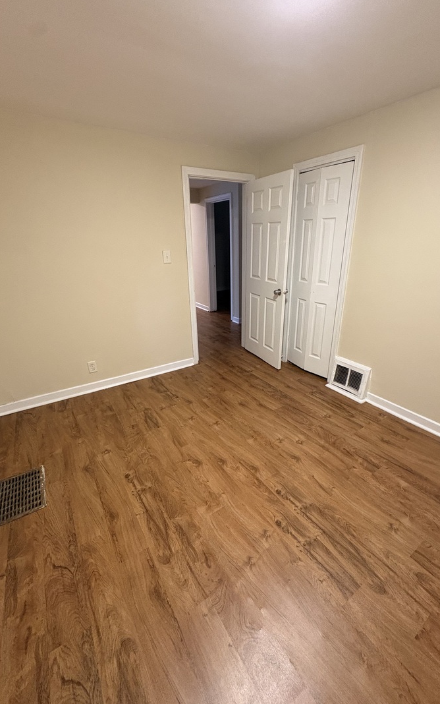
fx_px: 288
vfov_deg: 101.4
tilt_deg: -20.3
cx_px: 232
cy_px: 352
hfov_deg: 74.8
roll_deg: +0.6
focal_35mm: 15
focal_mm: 2.22
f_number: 2.2
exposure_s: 1/60
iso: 500
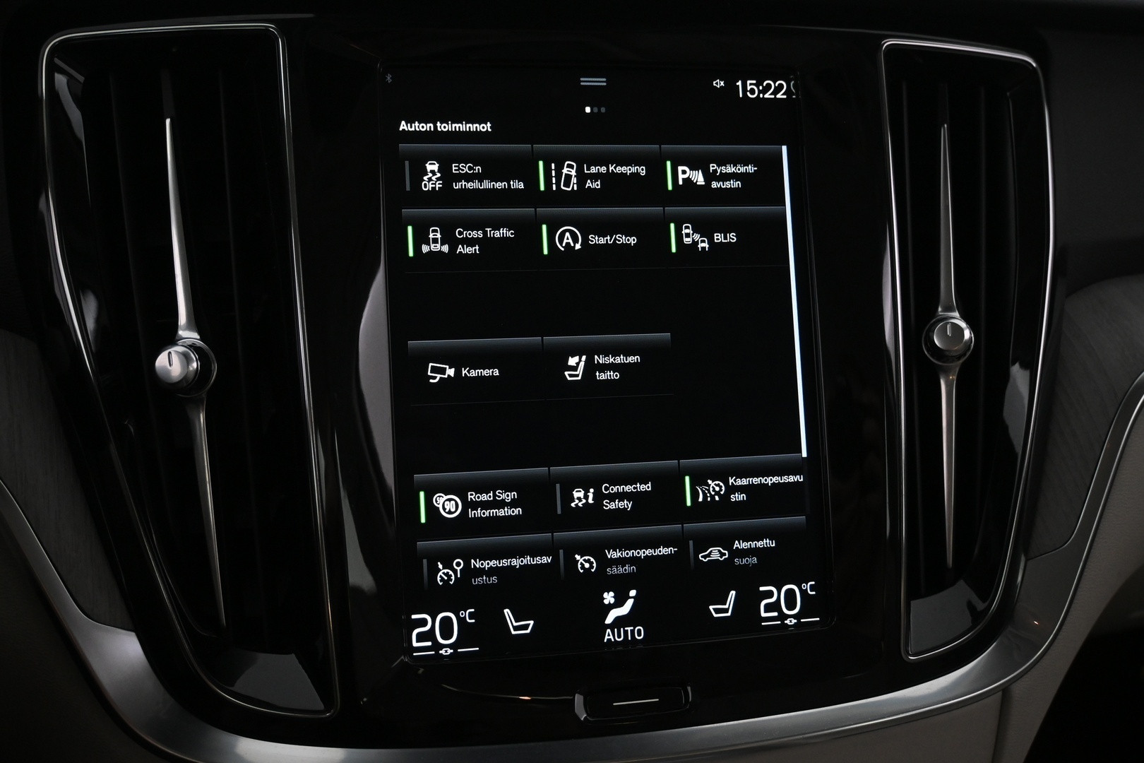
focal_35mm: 37
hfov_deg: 52.2
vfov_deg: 36.2
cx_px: 572
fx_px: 1168
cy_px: 382
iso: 1800
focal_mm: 24.5
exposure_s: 1/40
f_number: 4.2
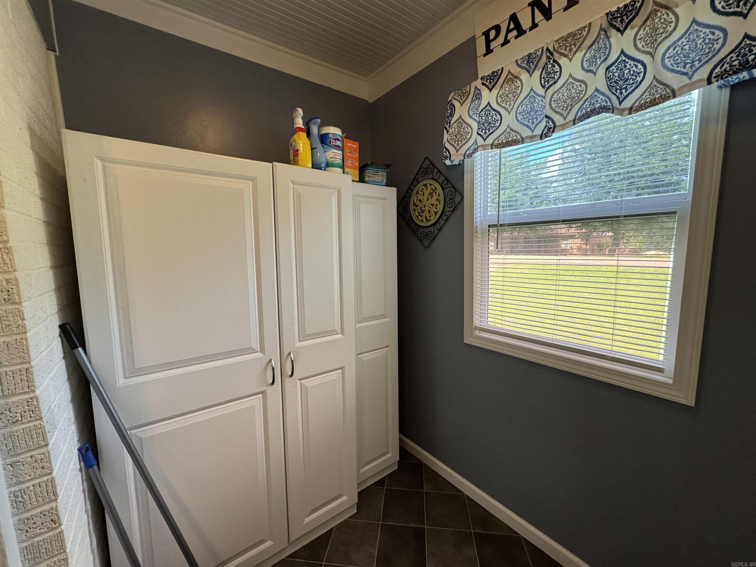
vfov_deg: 85.7
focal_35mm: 14
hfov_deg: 102.1
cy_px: 284
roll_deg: +1.1
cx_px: 378
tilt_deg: -7.6
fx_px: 306
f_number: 2.2
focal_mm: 2.22
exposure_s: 1/120
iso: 250
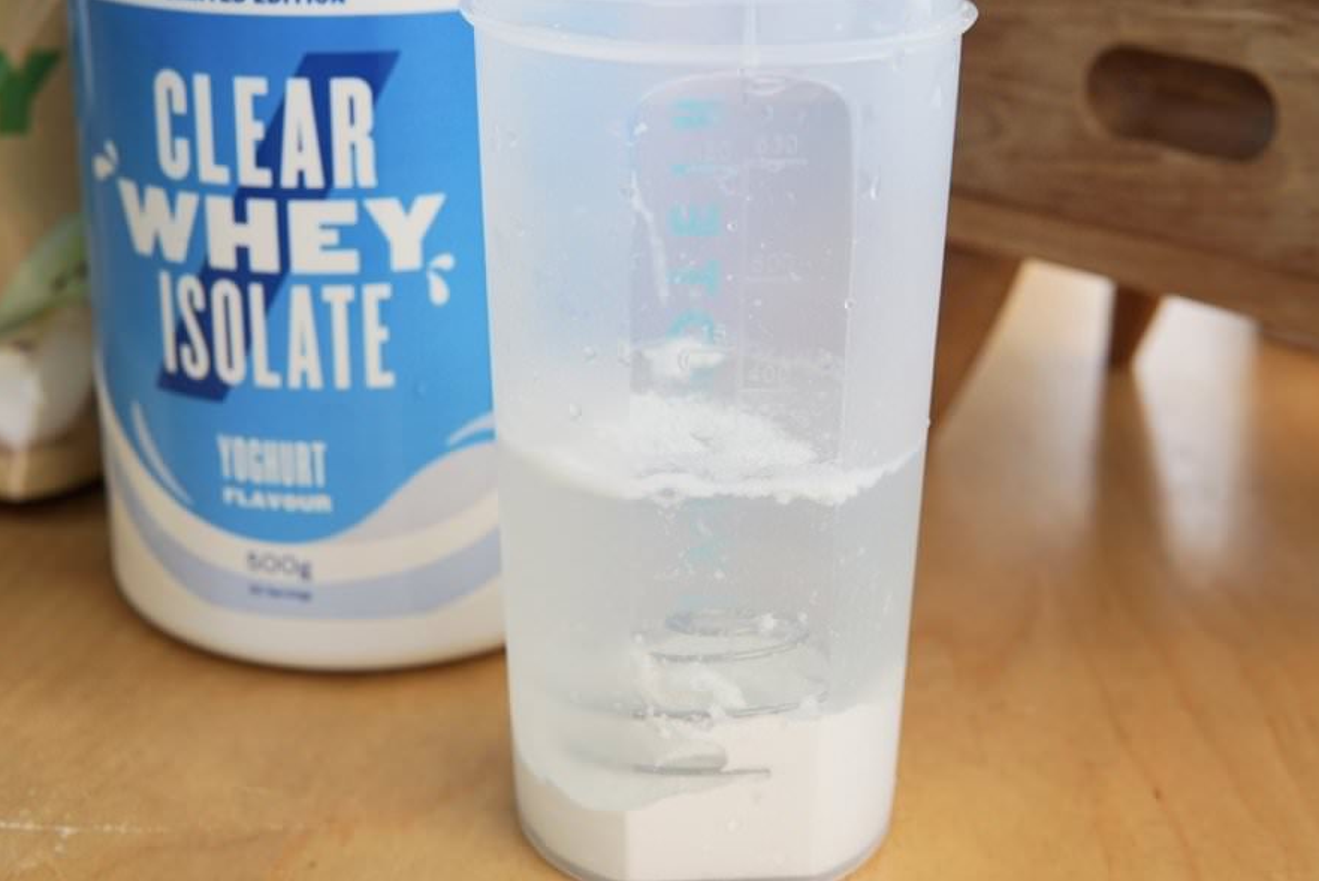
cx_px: 648
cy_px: 401
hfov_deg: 38.9
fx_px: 1869
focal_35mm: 51
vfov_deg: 26.5
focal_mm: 30
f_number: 4
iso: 160
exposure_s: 1/60
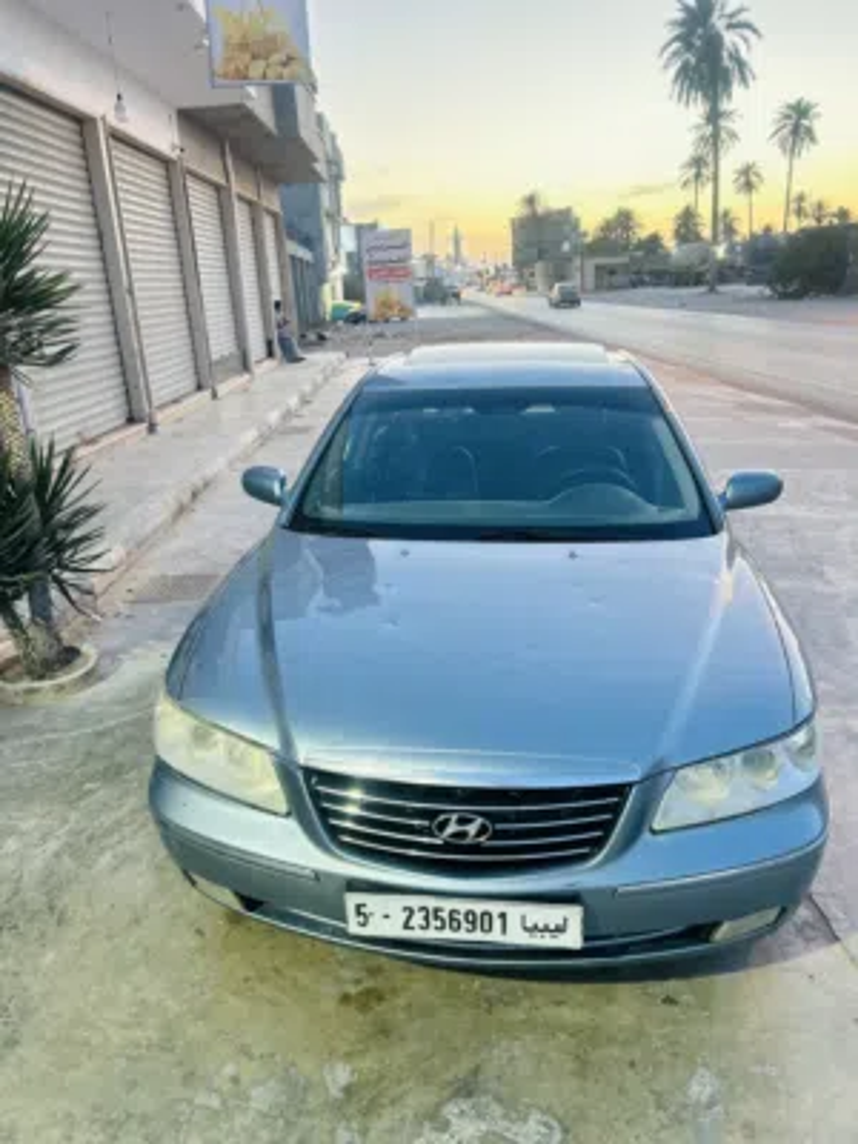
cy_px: 572
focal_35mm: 26
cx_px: 429
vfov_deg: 67.3
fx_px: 859
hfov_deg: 53.1
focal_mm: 5.7
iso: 250
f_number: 1.5
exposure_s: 1/50
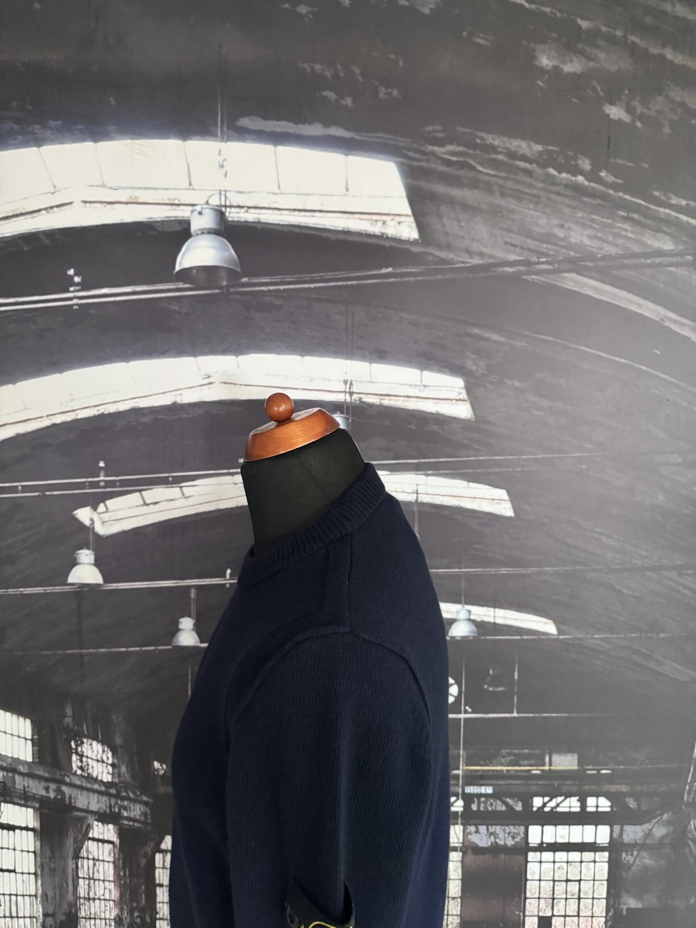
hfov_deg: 56.8
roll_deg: +0.2
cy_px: 464
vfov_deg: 71.6
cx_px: 348
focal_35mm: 24
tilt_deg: -8.0
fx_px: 643
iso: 800
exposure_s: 1/50
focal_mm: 6.76
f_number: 1.78
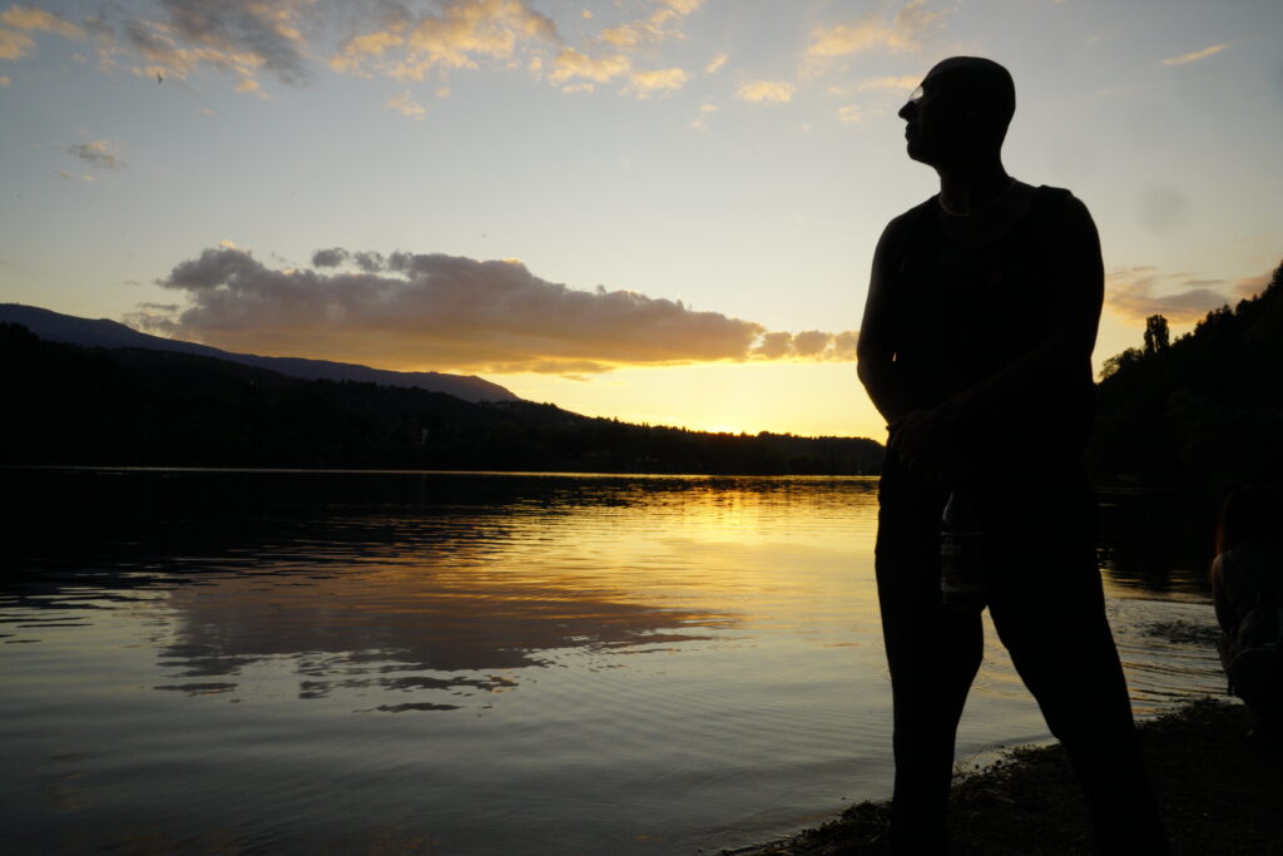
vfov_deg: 53.1
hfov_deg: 73.7
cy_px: 428
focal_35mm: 24
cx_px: 642
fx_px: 855
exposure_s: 1/90
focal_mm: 24
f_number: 22
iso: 1250
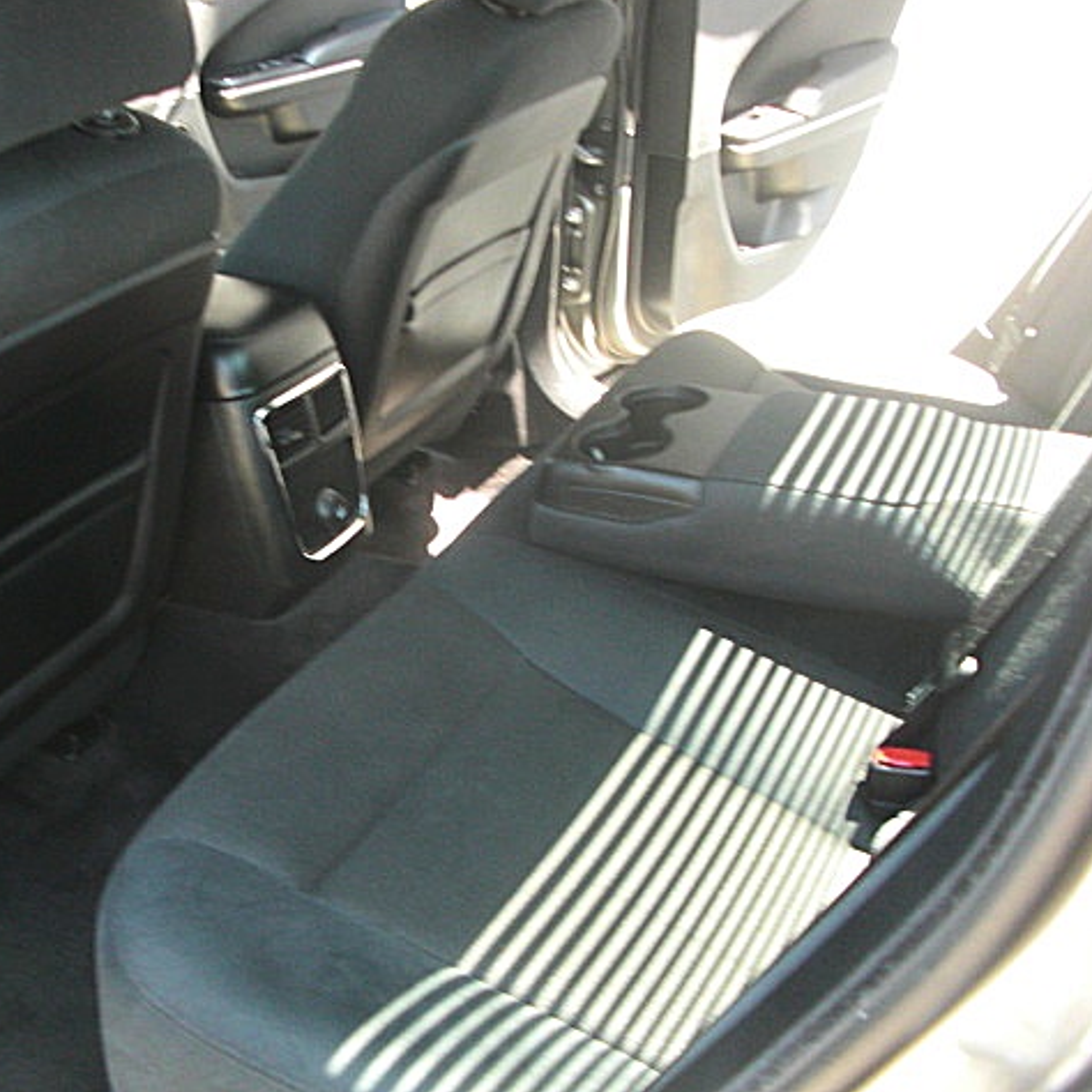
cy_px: 541
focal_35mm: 43
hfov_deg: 38.9
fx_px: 1535
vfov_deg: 39.2
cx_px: 405
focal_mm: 6.3
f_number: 2.8
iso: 200
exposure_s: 1/60
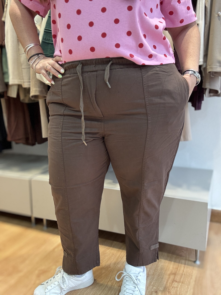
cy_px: 148
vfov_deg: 60.0
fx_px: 255
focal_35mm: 30
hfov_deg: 46.8
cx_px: 110
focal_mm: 2.69
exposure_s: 1/50
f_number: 1.9
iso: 160
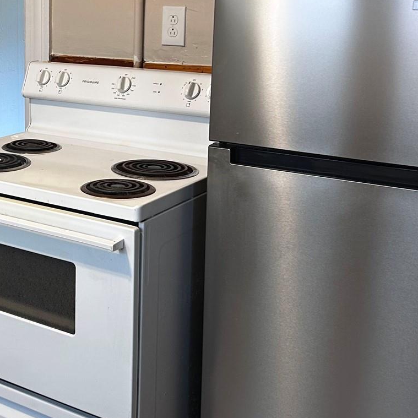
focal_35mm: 62
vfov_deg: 27.4
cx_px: -2
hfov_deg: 26.2
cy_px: 118
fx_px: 847
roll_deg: +1.4
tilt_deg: -11.5
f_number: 1.5
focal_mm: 5.7
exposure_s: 1/60
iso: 80
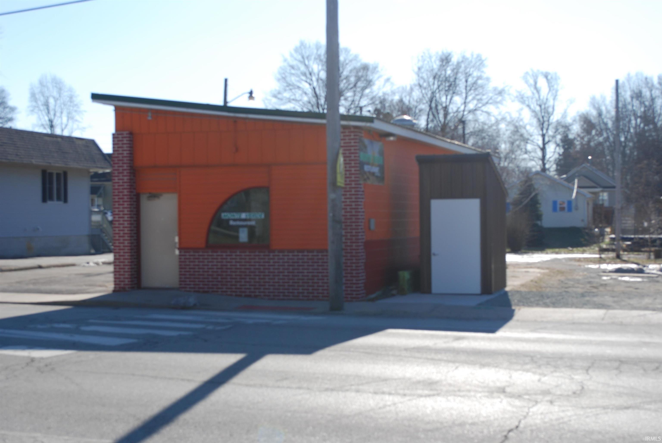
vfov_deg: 23.8
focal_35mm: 57
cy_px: 222
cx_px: 331
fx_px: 1049
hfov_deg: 35.0
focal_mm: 38
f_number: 7.1
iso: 100
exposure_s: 1/200
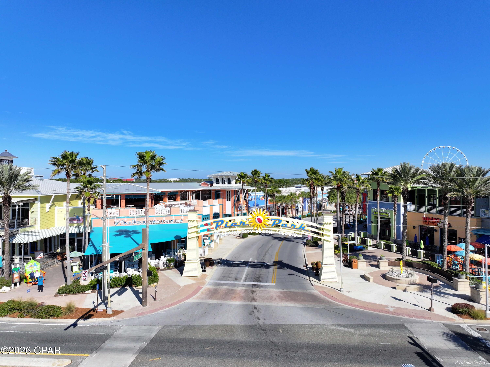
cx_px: 245
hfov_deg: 71.6
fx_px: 340
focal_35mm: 24
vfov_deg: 56.8
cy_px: 184
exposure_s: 1/2500
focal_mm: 12.29
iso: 140
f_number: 2.8
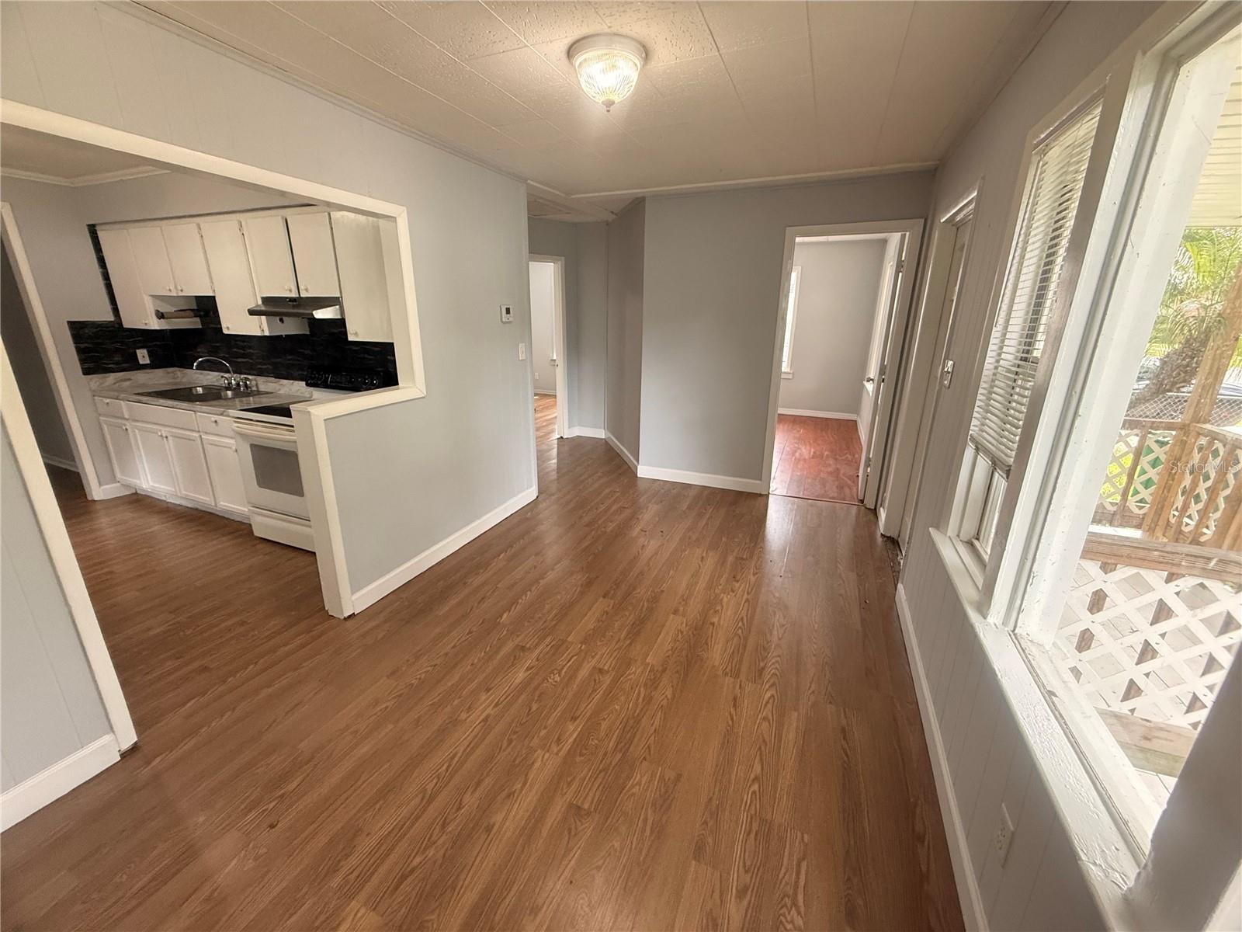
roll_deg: -1.2
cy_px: 466
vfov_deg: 85.7
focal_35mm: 14
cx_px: 621
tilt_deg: -16.9
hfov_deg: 102.1
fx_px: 502
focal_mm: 2.22
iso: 400
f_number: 2.2
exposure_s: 1/120
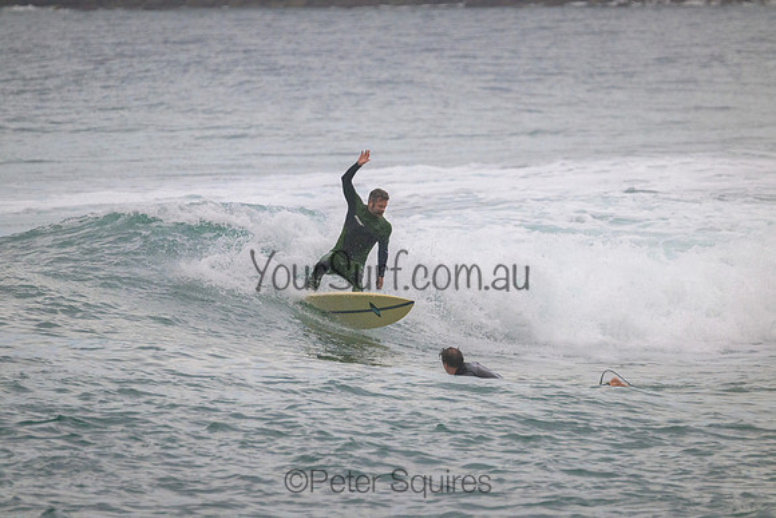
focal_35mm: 610
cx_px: 388
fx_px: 13151
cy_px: 259
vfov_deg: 2.3
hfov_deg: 3.4
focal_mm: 610
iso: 2800
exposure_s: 1/1250
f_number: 11
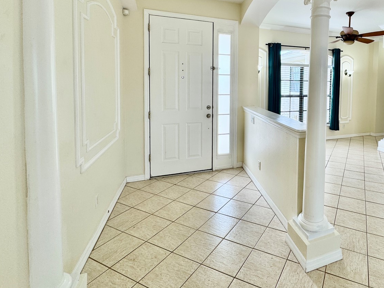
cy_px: 92
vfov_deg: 63.9
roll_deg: -1.4
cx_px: 272
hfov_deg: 77.6
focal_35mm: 20
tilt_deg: -2.5
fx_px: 222
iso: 50
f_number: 2.2
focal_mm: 2.22
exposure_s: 1/120
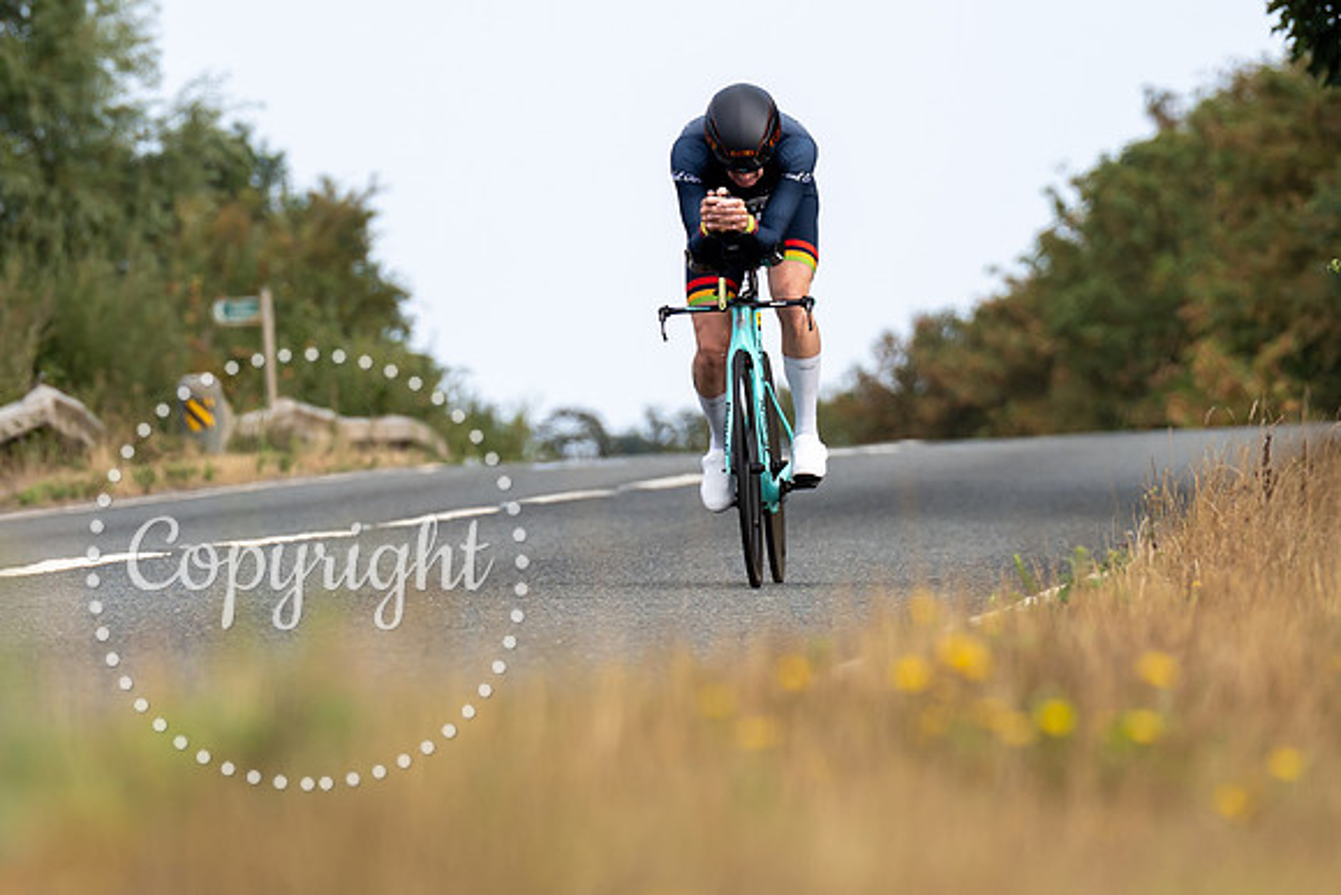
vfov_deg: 3.1
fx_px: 16649
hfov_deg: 4.6
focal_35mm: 447
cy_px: 492
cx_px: 583
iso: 200
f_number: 4.5
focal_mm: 200
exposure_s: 1/1000
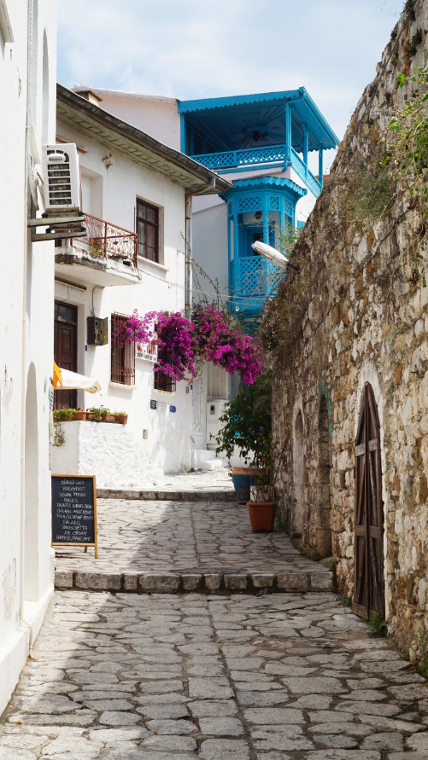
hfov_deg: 21.6
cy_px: 382
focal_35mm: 56
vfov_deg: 37.5
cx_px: 190
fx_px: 1121
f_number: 14
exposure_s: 1/125
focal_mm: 35
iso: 100
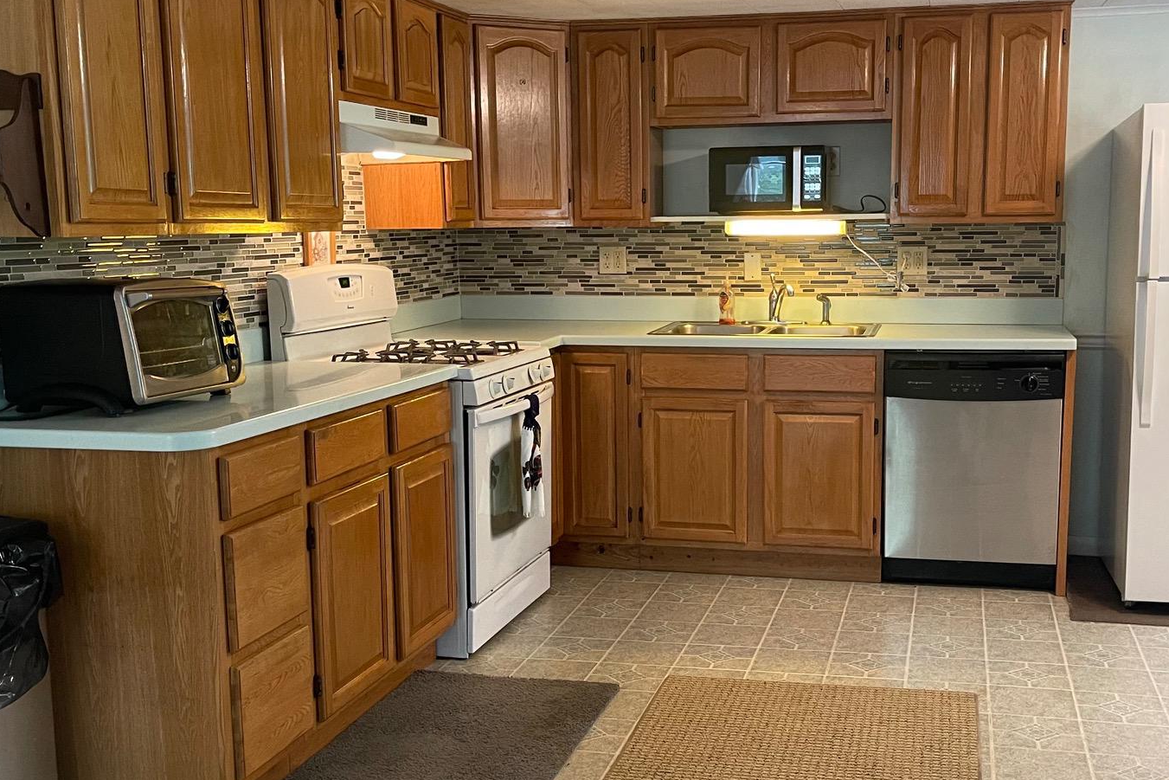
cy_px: 424
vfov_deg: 32.6
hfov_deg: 47.3
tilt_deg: -8.9
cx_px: 646
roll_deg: +0.4
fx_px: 1331
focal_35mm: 41
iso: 320
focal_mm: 5.1
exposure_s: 1/60
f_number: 1.6
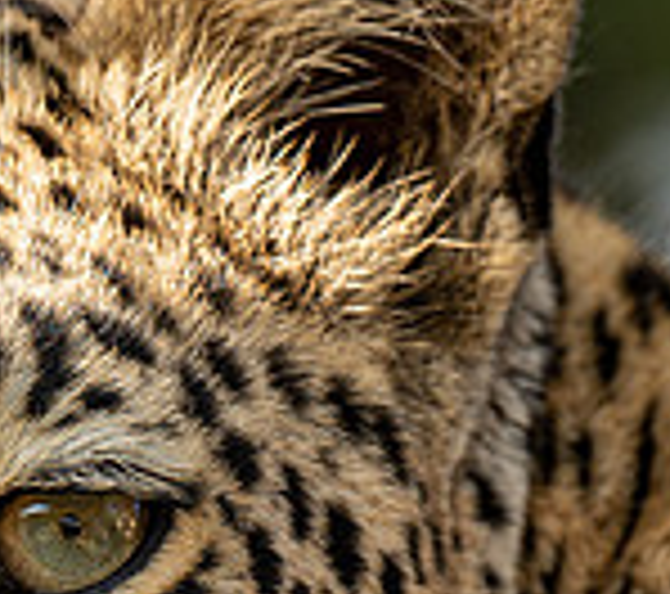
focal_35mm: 3172
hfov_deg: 0.6
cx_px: 169
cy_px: 449
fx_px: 65617
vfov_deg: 0.5
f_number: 4
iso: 250
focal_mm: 600
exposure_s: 1/160
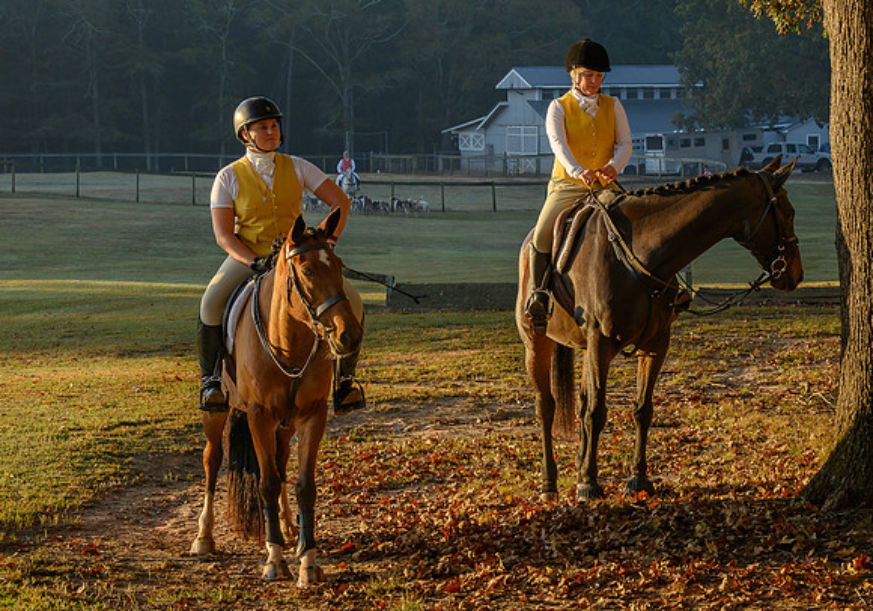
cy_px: 220
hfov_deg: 17.3
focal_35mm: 116
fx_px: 2867
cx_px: 515
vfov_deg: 12.2
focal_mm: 58
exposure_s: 1/125
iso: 200
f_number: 8
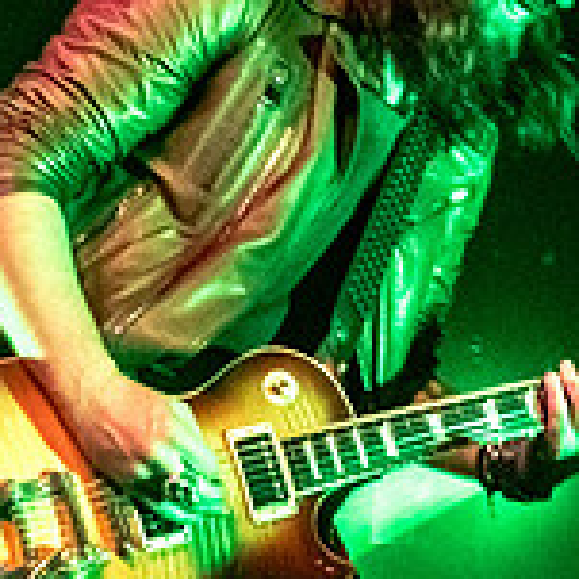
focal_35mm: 107
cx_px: 405
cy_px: 157
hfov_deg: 16.2
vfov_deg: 16.2
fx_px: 2025
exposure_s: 1/160
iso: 1600
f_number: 4
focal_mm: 12
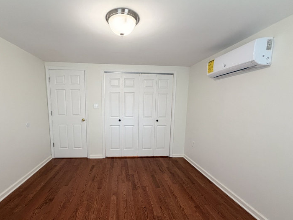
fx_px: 135
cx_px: 129
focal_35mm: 16
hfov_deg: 94.0
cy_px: 122
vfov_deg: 77.9
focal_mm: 2.22
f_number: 2.2
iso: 250
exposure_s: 1/120
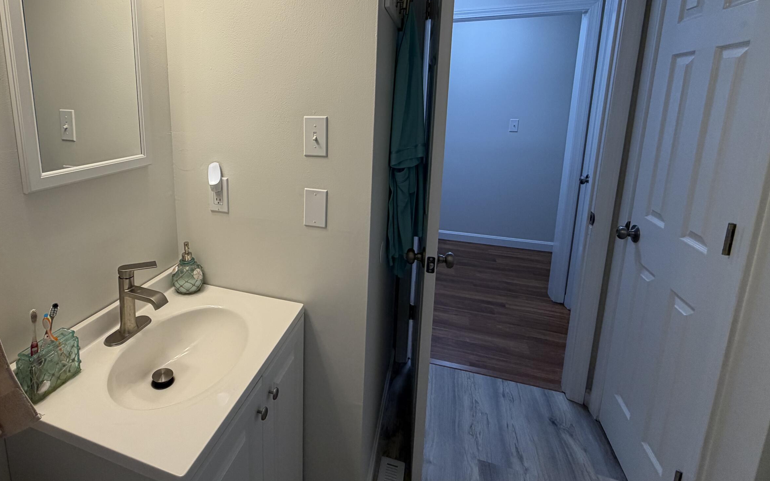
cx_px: 300
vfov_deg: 61.1
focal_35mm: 19
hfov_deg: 86.7
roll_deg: +1.1
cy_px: 170
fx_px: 399
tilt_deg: -9.9
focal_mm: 2.22
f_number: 2.2
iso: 80
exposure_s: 1/120
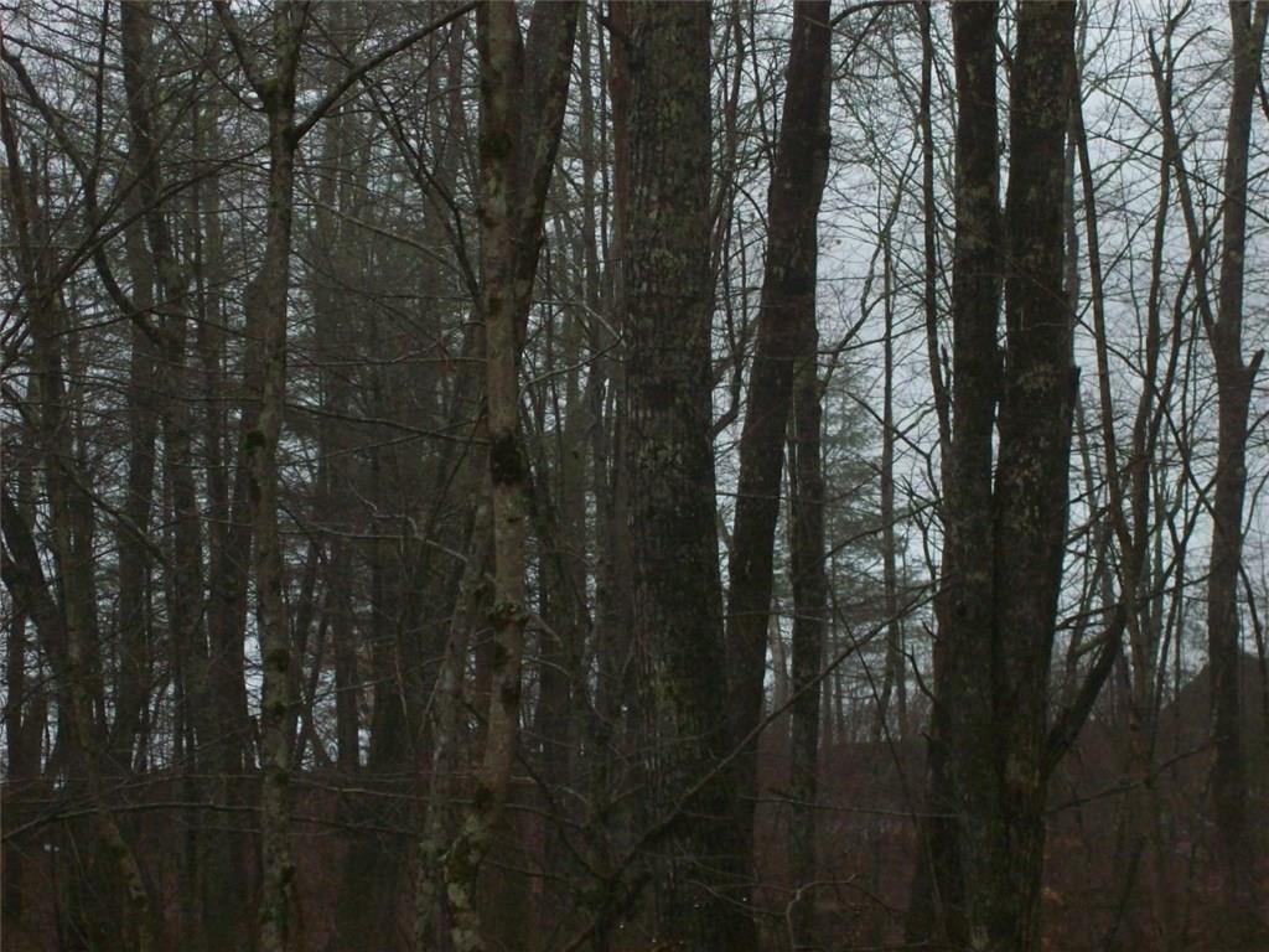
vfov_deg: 13.7
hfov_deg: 18.2
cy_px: 476
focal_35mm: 108
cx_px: 634
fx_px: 3959
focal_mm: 18
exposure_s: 1/128
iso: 200
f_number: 4.8
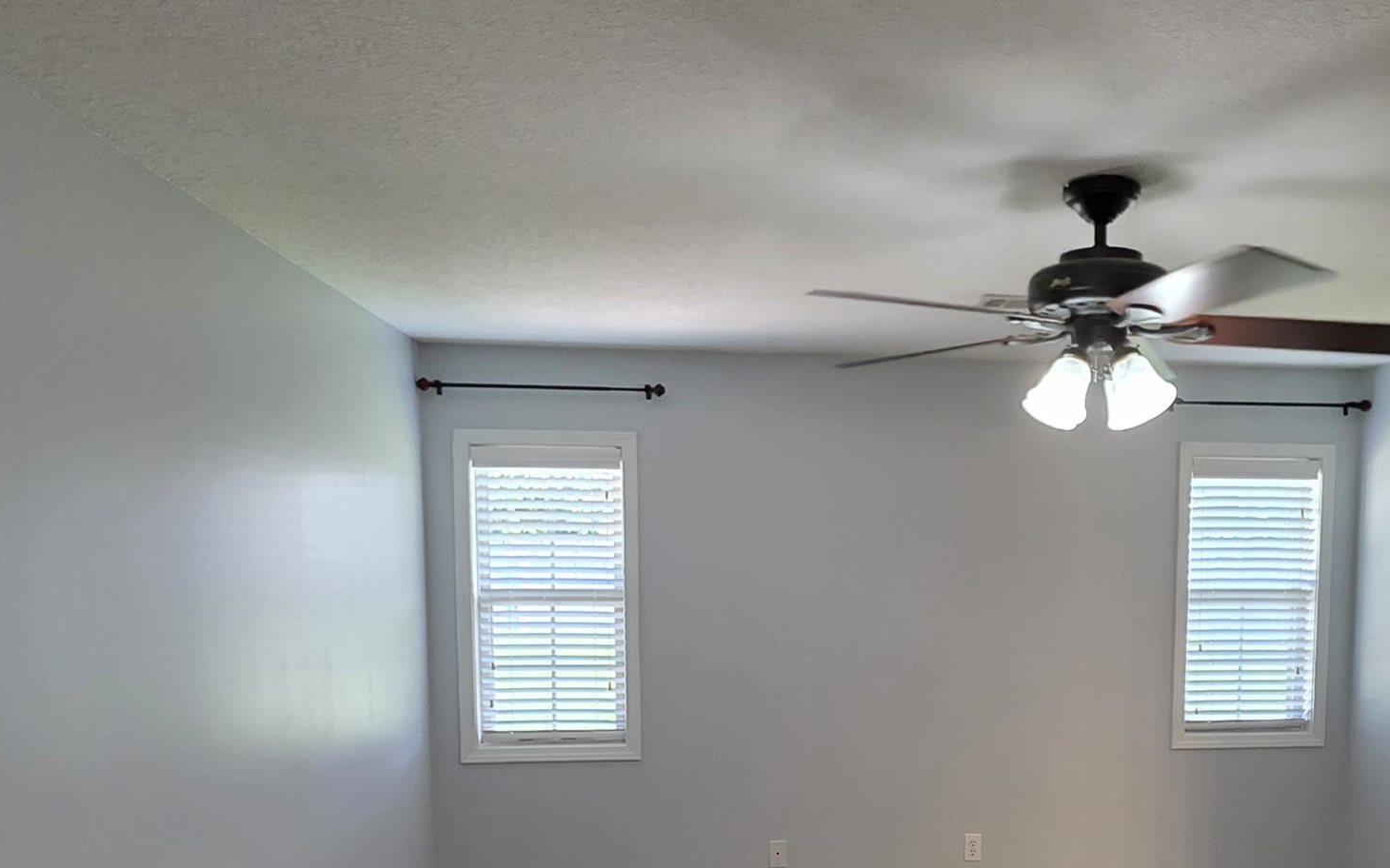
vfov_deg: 41.8
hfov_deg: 63.5
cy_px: 655
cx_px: 888
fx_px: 1098
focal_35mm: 29
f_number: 1.9
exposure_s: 1/120
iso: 250
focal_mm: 2.2
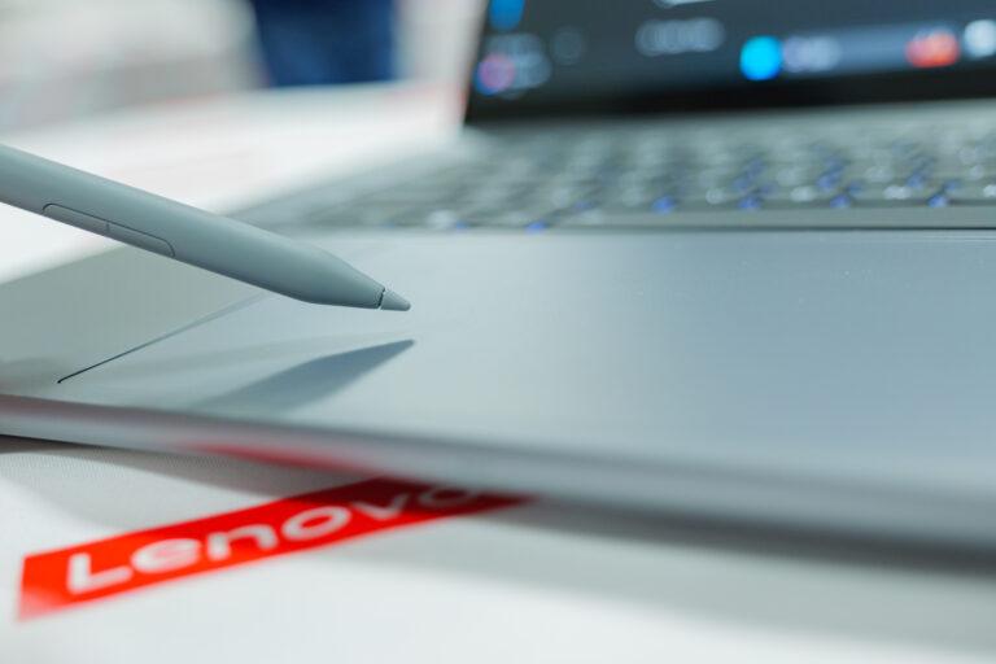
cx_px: 498
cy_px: 332
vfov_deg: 28.1
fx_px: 1328
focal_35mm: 48
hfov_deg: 41.1
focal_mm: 48
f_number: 4.5
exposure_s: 1/80
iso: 500
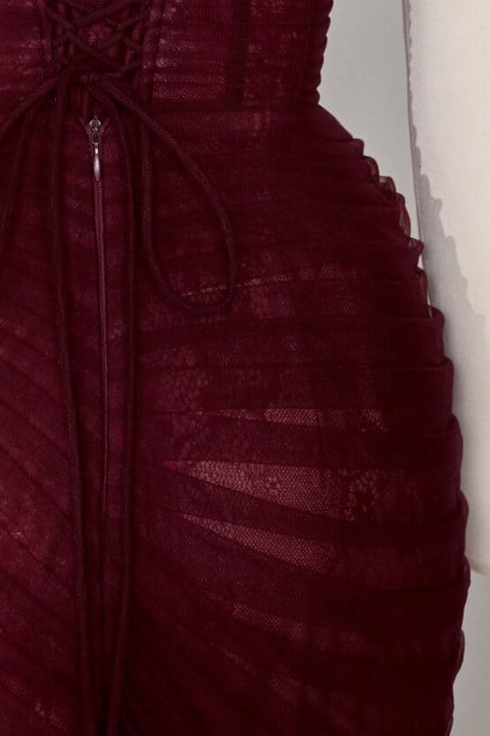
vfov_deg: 13.0
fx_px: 3167
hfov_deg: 8.8
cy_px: -104
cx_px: 87
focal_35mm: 155
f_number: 5
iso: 1000
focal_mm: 50
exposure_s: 1/125
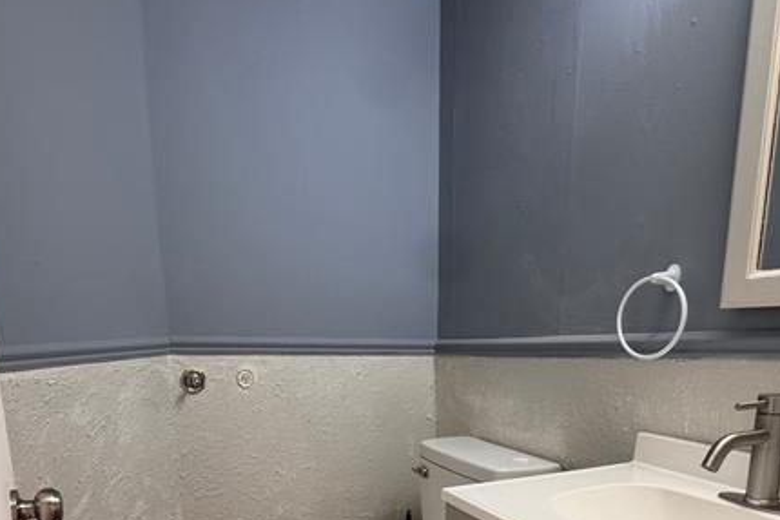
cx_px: 353
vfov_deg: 44.9
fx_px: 563
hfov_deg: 69.2
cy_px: 471
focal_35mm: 26
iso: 200
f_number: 2.2
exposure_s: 1/60
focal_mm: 2.22
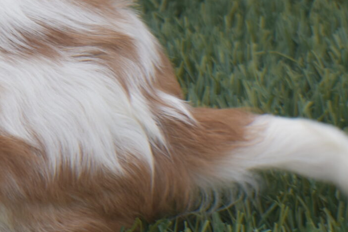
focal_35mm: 230
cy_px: 17
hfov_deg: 8.8
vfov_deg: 6.0
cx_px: -72
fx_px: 2224
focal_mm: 42
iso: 200
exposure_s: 1/320
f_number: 5
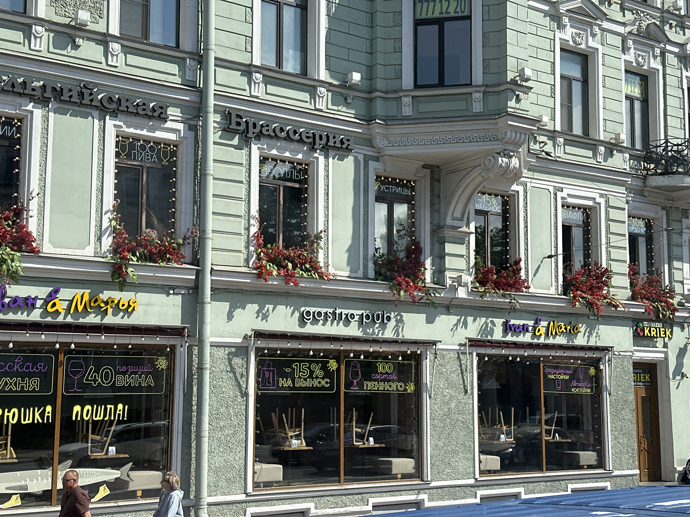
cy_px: 258
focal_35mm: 48
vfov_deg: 30.3
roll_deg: -1.2
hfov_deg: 39.7
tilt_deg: +8.9
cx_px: 345
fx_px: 957
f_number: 1.78
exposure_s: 1/2252
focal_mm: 6.86
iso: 64
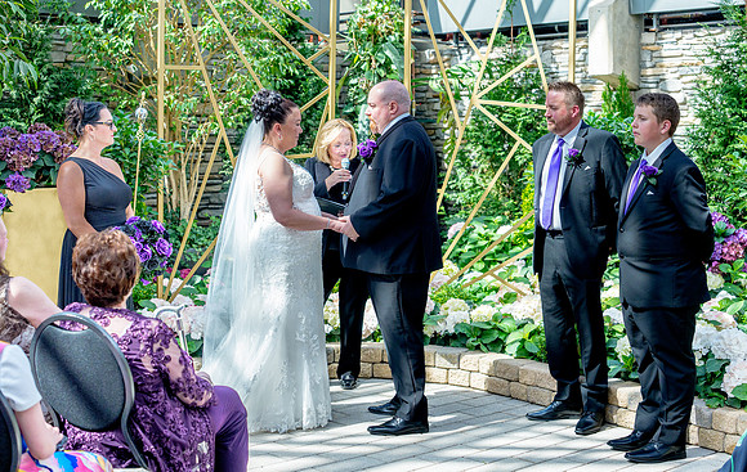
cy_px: 209
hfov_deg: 35.8
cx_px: 416
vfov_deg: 23.1
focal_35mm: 57
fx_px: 1155
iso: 640
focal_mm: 50
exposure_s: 1/2000
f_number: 3.2
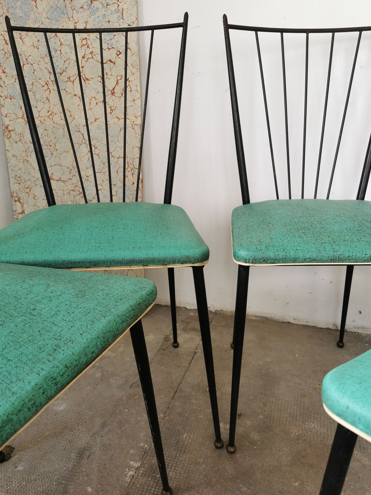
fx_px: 400
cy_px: 254
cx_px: 188
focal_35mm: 28
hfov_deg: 49.7
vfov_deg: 63.4
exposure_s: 1/100
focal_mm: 5.56
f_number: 1.6
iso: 80
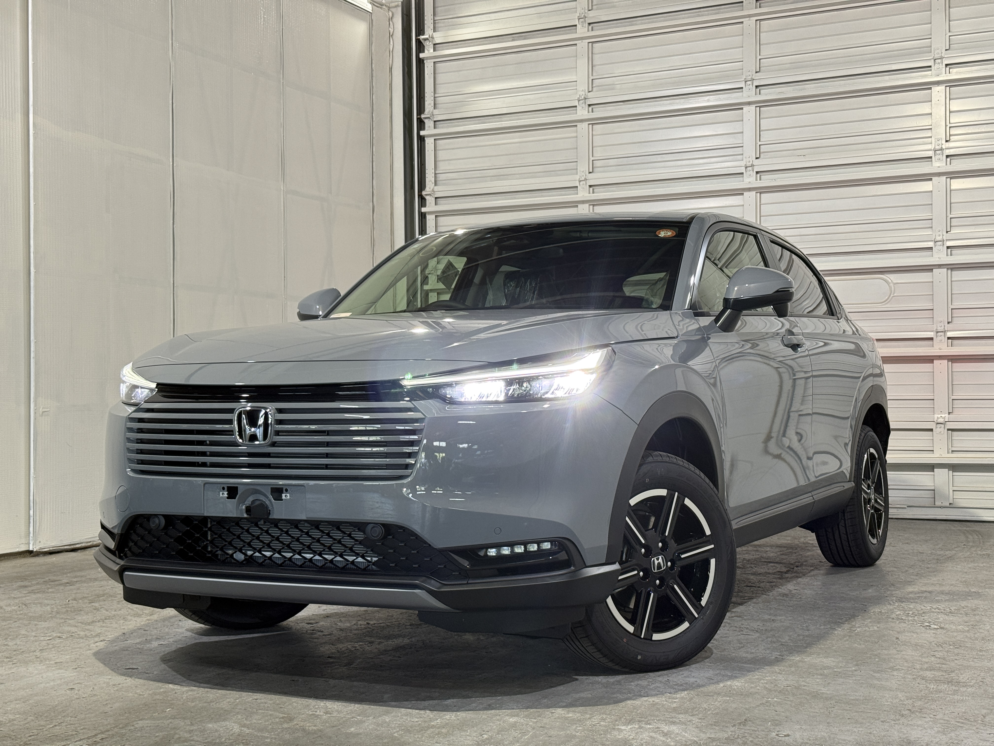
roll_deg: -0.2
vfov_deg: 30.3
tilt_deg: +0.6
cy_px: 373
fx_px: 1378
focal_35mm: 48
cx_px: 497
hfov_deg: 39.7
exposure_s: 1/60
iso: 80
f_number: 1.78
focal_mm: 6.76
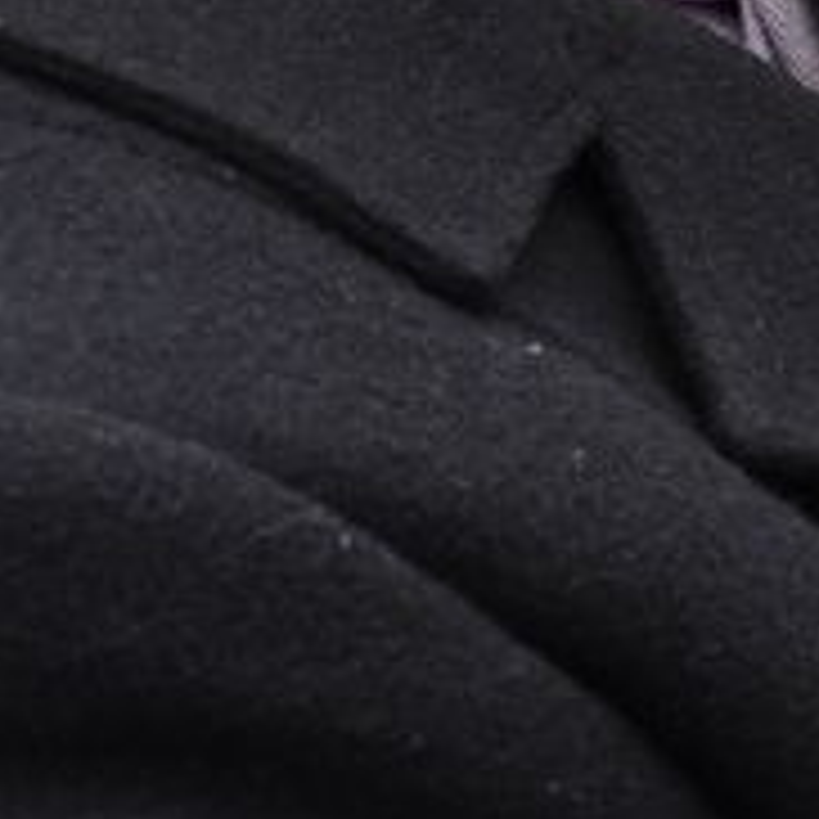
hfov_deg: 8.0
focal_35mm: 188
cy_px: -630
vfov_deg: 8.9
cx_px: 2408
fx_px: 5032
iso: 640
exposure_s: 1/125
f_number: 5.6
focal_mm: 21
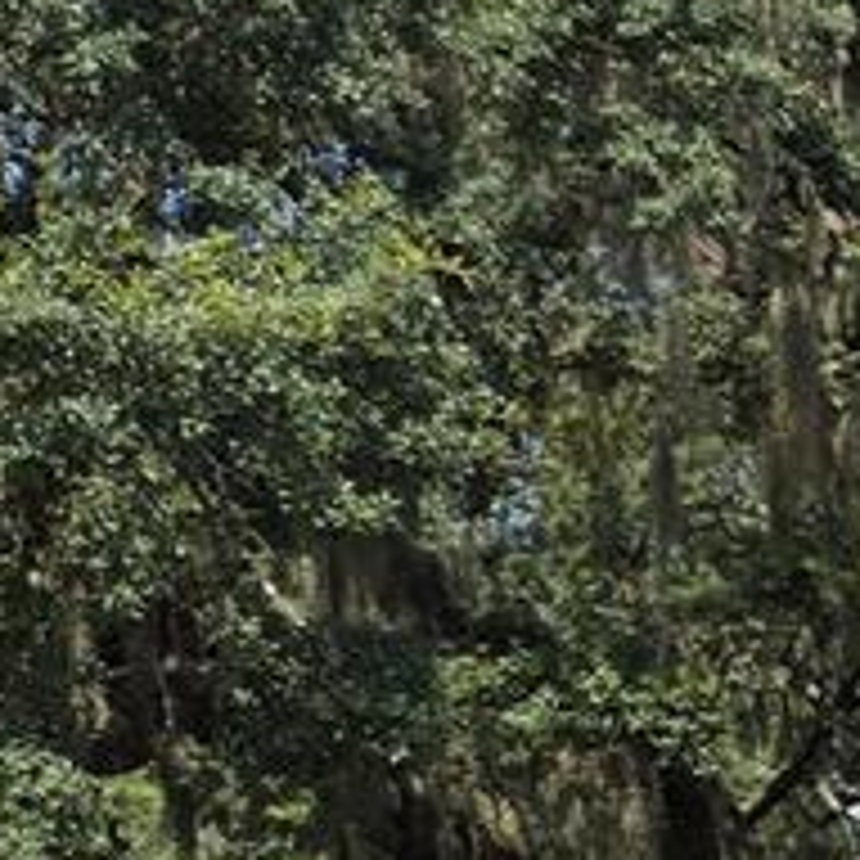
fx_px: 3064
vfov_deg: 15.8
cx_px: 2274
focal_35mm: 109
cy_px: 792
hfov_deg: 11.8
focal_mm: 5.4
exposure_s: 1/1286
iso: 25
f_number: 1.8
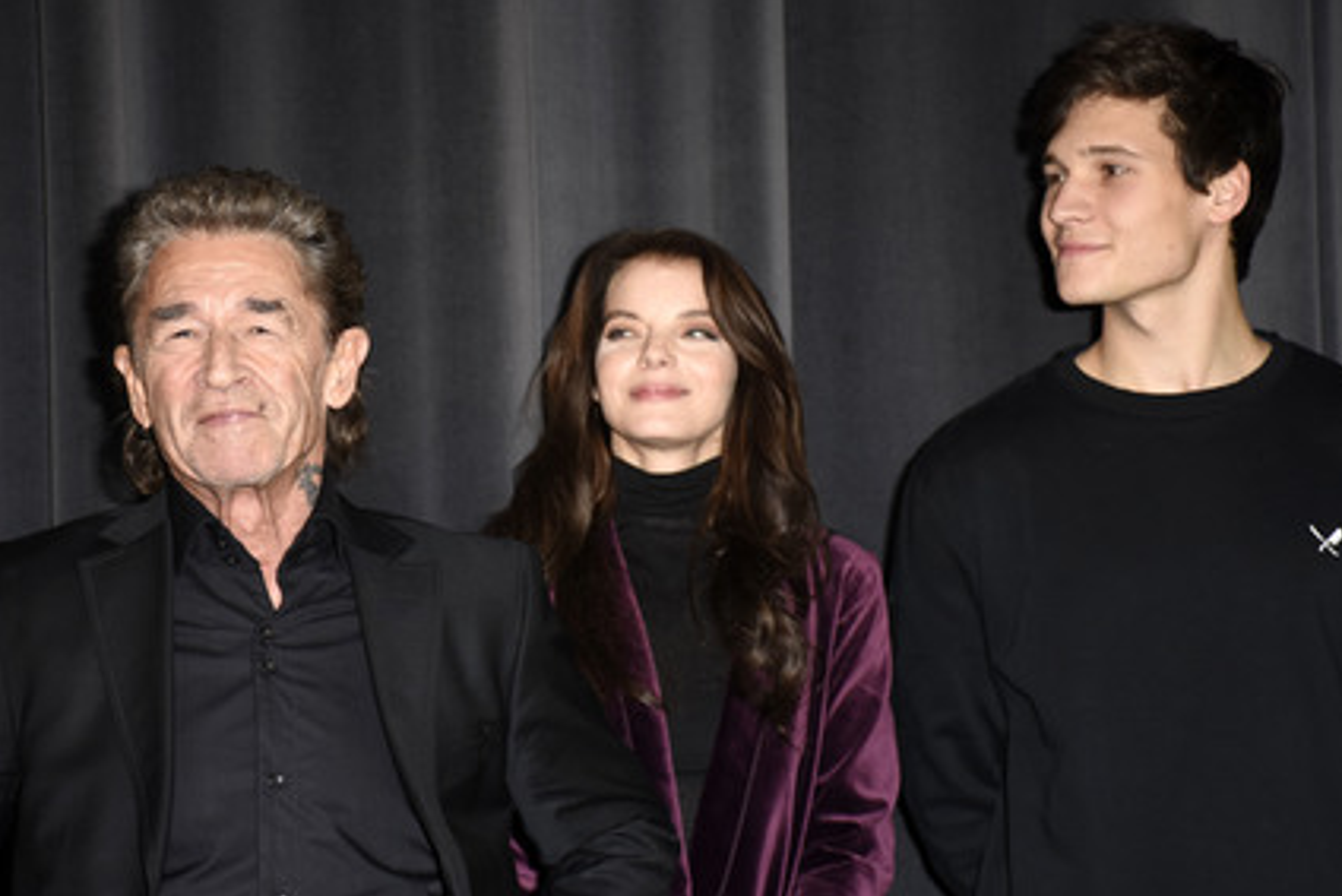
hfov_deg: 17.1
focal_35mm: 120
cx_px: 685
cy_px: 462
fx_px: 4457
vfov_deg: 11.5
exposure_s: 1/125
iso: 640
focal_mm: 75
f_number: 5.6
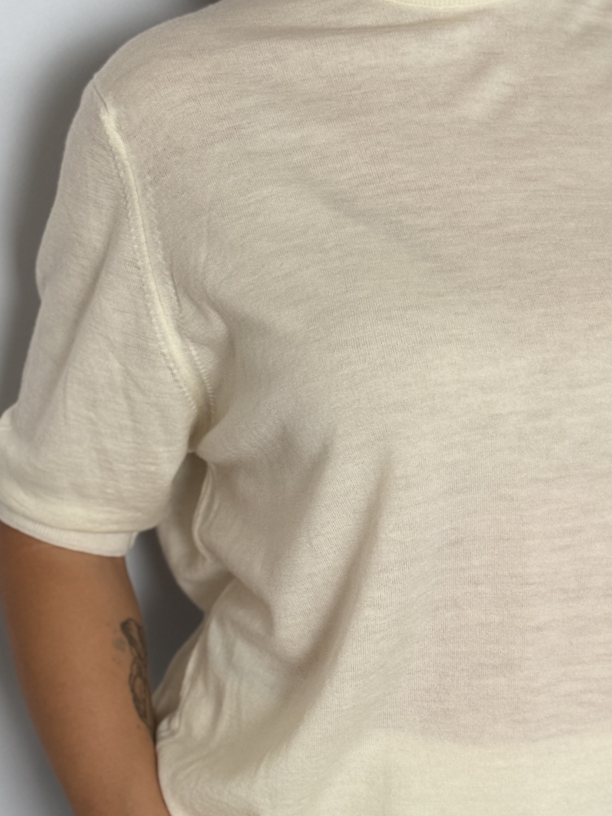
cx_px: 444
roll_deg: +0.1
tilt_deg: -21.4
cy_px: 600
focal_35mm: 85
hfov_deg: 17.3
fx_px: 2004
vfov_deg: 22.8
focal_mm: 6.76
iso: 125
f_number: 1.78
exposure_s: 1/60
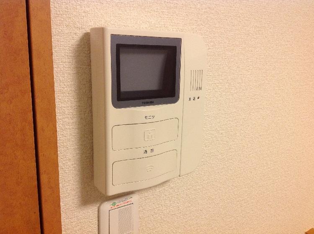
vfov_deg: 40.6
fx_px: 317
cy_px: 117
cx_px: 157
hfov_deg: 52.7
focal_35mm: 35
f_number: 2.4
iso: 80
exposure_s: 1/15
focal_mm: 4.28
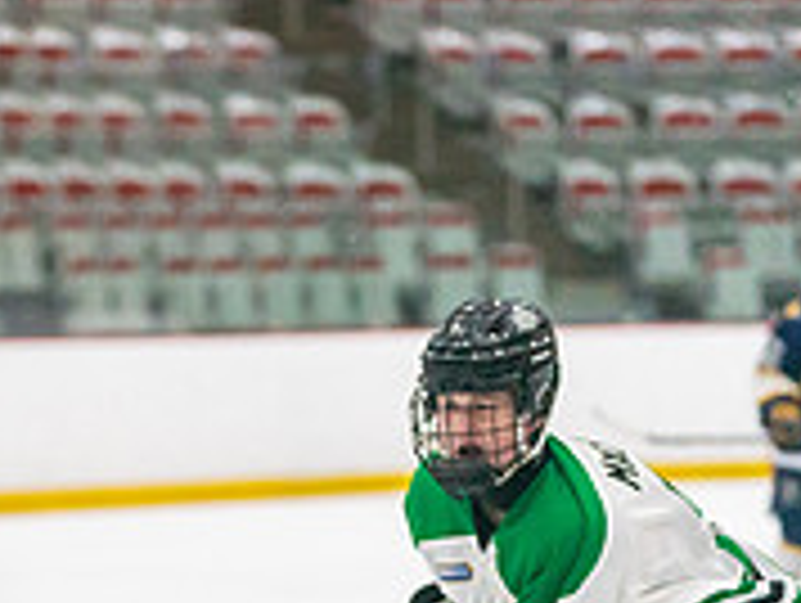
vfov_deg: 4.1
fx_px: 8341
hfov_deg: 5.5
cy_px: 866
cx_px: 4
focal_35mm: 360
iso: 4000
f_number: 2.8
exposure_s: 1/1600
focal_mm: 115
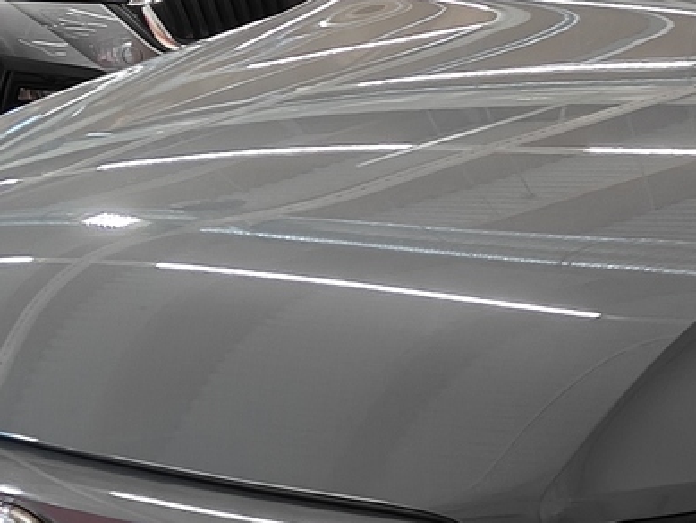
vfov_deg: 13.3
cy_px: 435
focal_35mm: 111
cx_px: 855
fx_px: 2232
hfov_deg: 16.9
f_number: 1.8
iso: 64
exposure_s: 1/52
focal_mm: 5.59
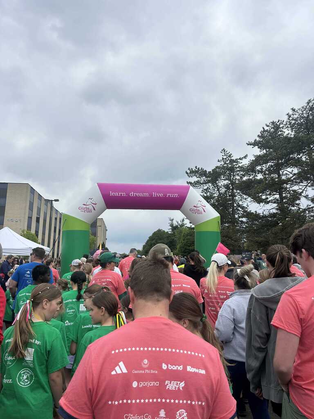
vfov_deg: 67.3
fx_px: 314
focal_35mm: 26
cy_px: 210
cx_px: 157
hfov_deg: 53.1
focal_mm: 5.7
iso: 50
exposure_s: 1/4274
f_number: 1.5
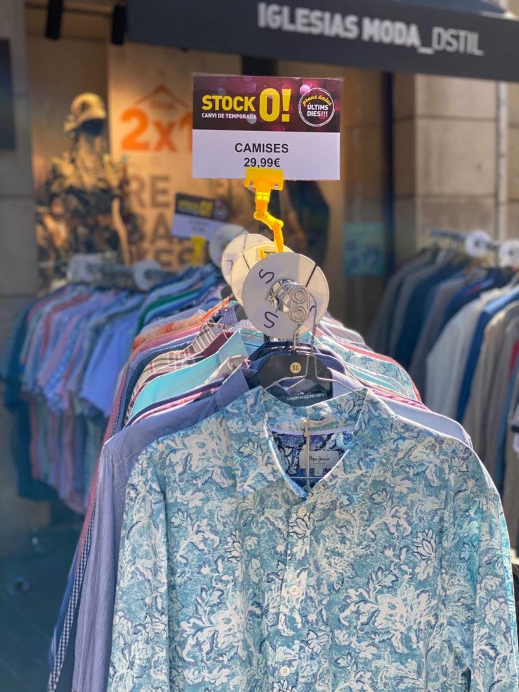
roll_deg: +1.6
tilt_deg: -5.4
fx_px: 1040
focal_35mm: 52
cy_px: 346
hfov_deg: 28.0
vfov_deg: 36.8
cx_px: 260
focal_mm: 6
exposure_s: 1/307
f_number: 2
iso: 20
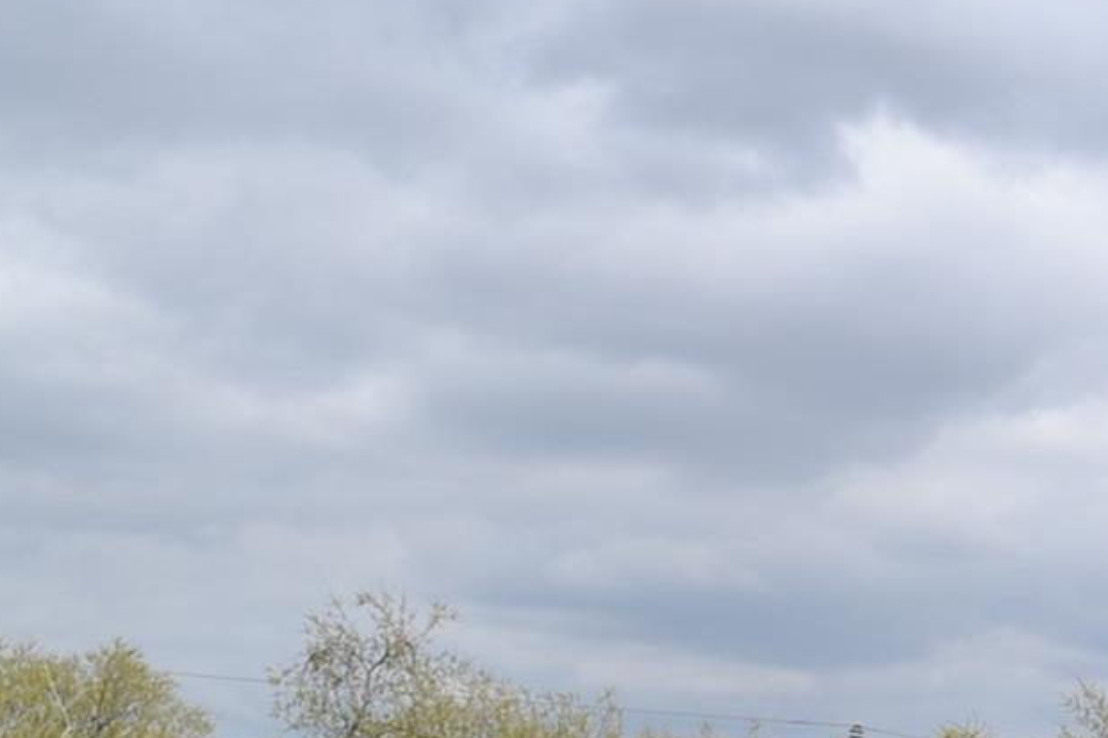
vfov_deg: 15.3
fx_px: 2739
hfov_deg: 20.8
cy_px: 568
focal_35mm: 89
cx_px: 1443
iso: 100
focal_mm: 18
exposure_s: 1/320
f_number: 9
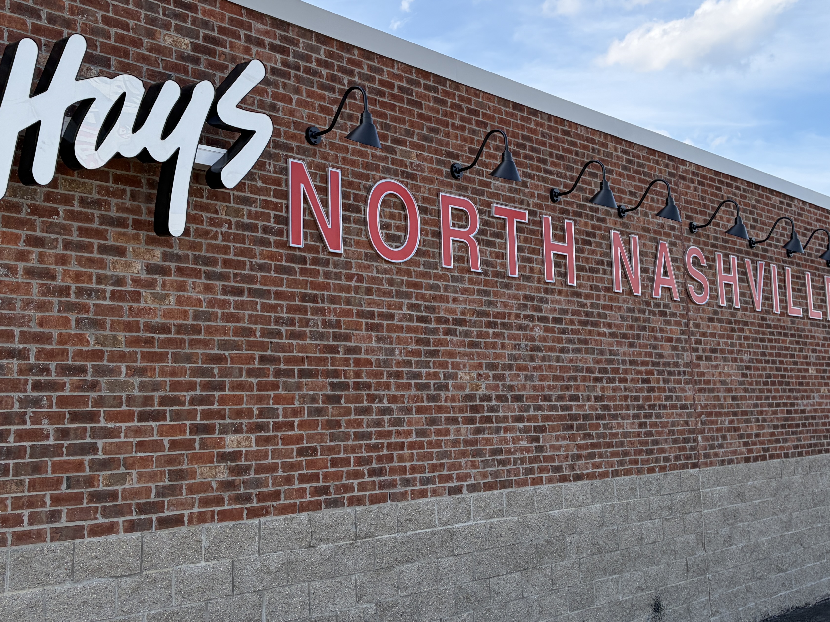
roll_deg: +1.2
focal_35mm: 44
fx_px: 1055
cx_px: 404
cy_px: 243
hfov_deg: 42.9
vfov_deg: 32.8
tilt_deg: +8.7
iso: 50
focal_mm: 5.96
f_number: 1.6
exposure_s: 1/1901
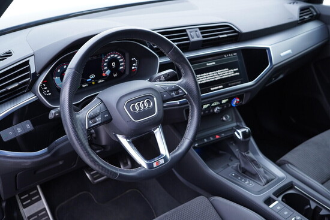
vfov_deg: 36.9
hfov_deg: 53.1
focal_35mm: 36
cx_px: 165
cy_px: 110
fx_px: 330
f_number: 2.8
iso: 320
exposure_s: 1/40
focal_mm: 24
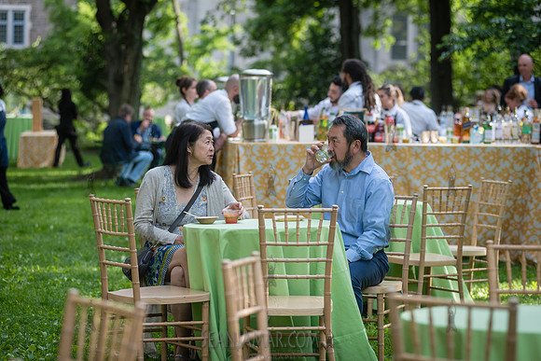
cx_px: 270
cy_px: 180
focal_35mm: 112
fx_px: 1690
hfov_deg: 18.2
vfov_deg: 12.2
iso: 1000
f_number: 4
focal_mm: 112
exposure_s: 1/1600
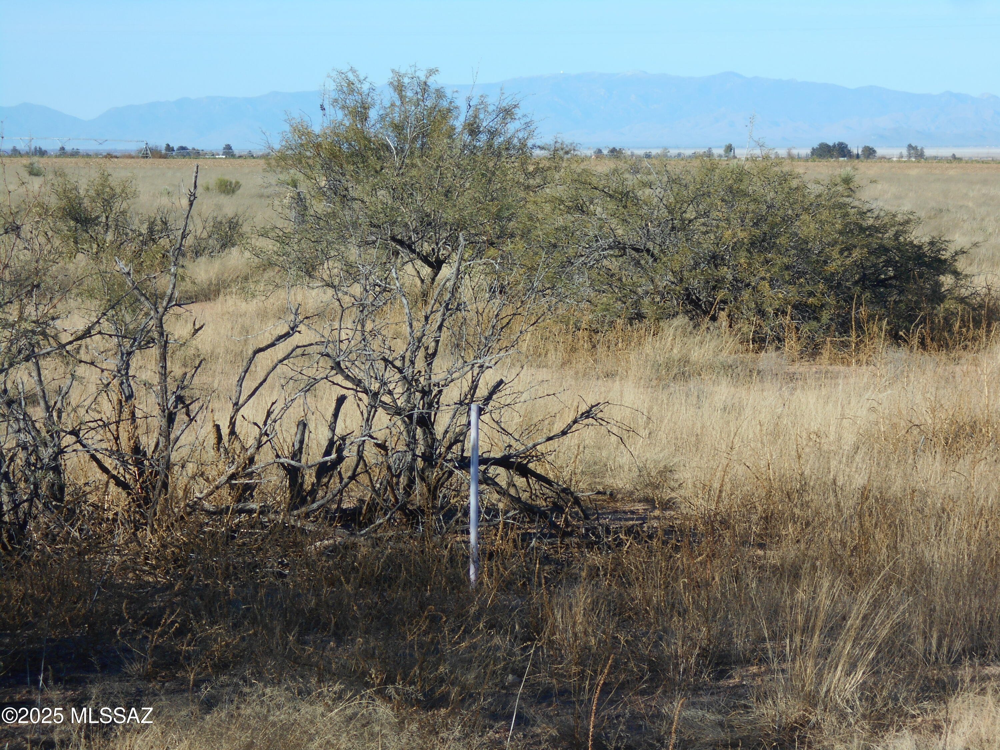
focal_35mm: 130
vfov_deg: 11.4
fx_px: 3755
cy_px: 375
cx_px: 500
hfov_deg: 15.2
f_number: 6.5
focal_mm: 23
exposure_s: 1/250
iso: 80
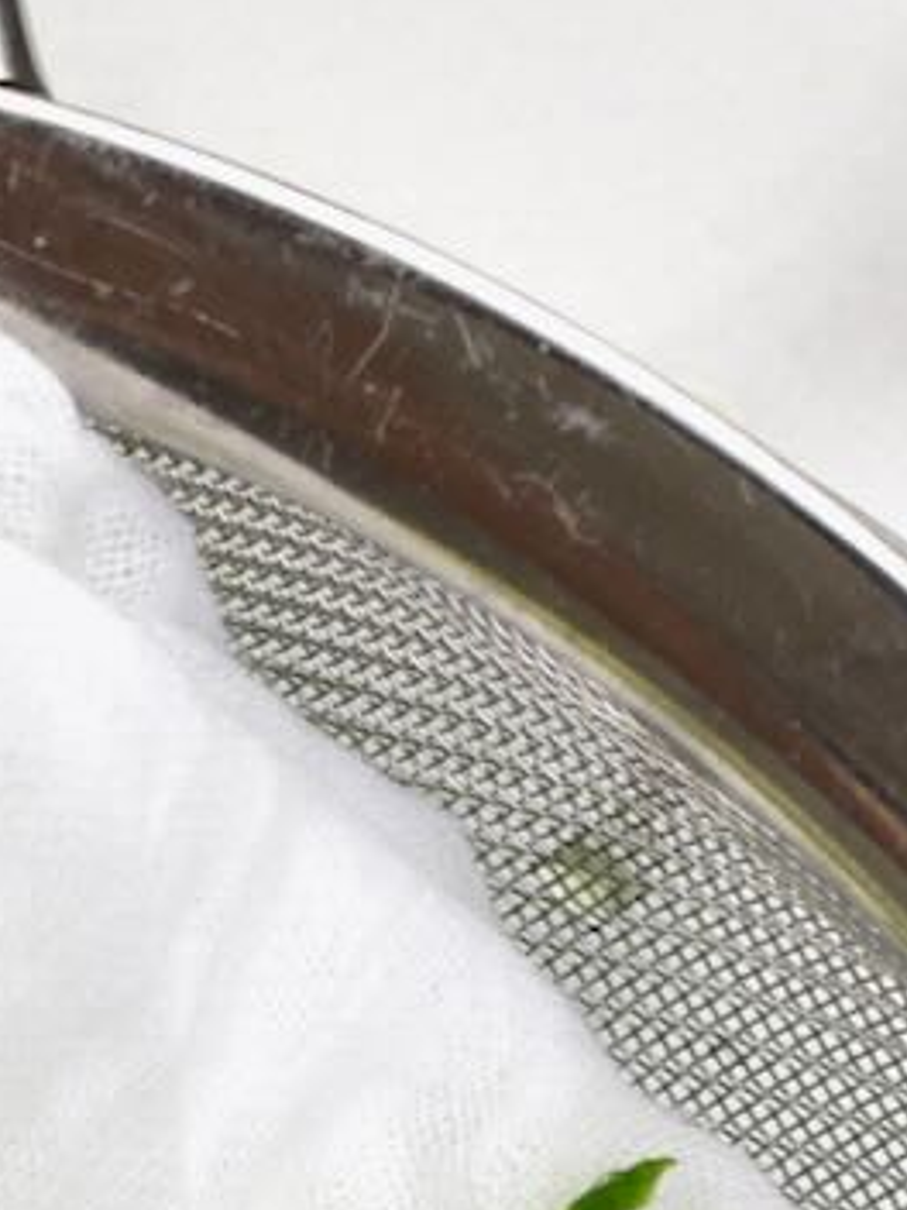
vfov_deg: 7.7
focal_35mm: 246
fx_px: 8594
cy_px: 2506
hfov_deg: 5.9
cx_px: -656
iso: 200
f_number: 11
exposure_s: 1/50
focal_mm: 50
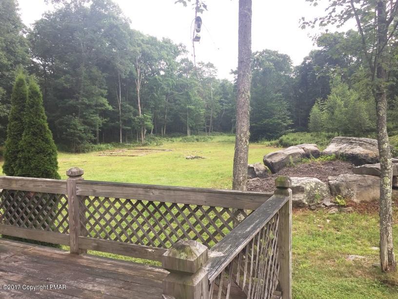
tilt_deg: -2.9
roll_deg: -0.4
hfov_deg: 61.7
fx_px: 333
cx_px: 199
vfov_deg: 48.2
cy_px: 150
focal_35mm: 29
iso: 32
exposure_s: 1/356
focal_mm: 4.15
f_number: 2.2
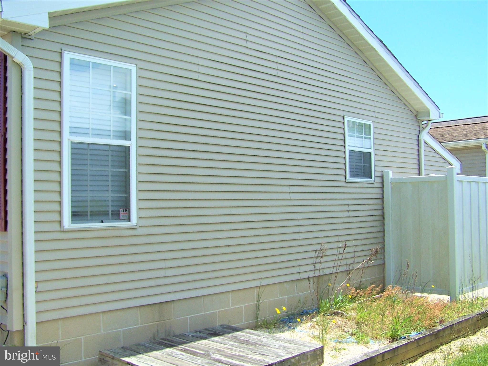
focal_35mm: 38
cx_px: 244
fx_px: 536
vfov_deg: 37.7
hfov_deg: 49.0
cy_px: 183
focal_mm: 6.3
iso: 80
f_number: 4
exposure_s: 1/750
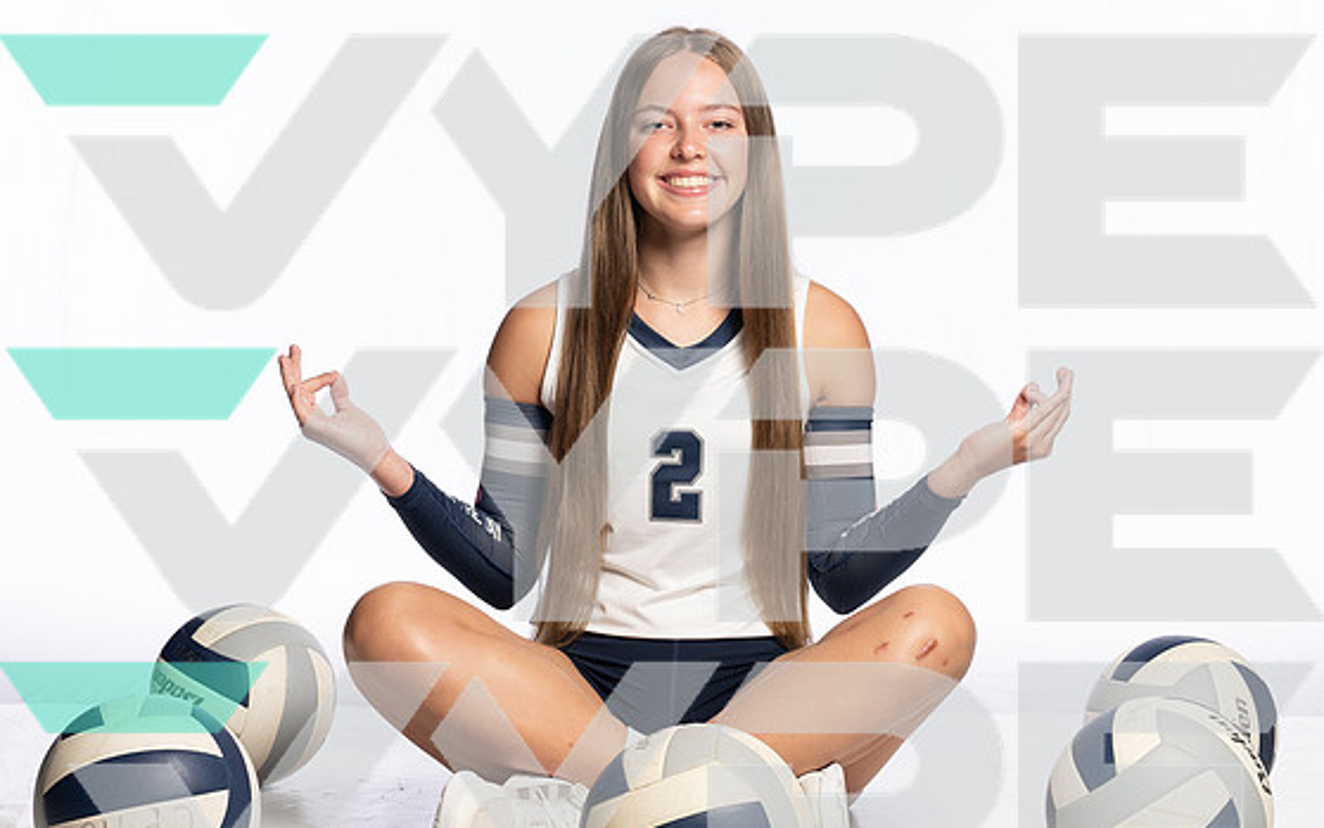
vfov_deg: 15.0
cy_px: 504
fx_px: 3140
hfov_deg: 23.8
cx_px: 668
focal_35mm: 87
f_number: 8
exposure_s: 1/250
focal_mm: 59
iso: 320
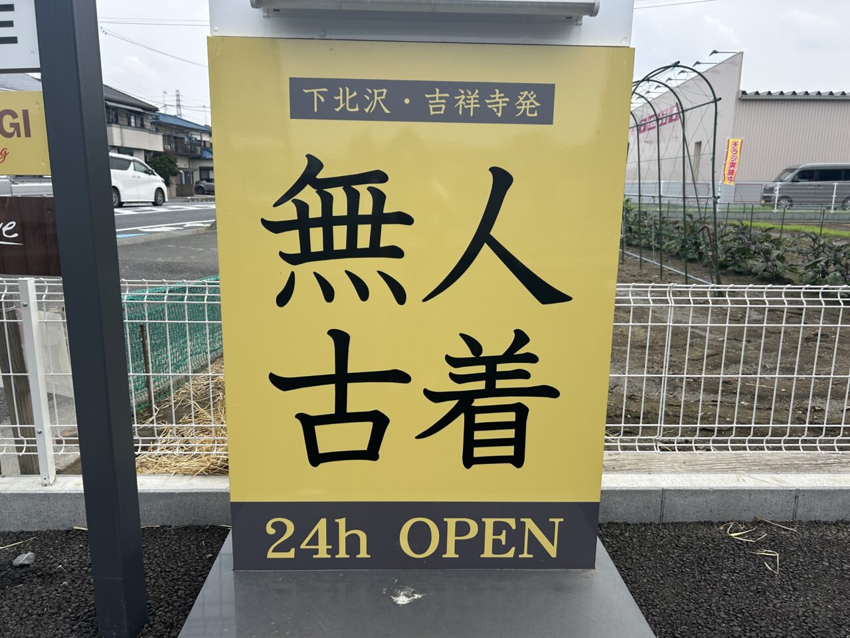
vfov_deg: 53.1
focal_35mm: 26
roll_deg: -0.7
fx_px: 638
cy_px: 319
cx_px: 425
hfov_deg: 67.3
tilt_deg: -12.1
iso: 50
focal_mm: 5.7
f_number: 1.5
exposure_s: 1/3356
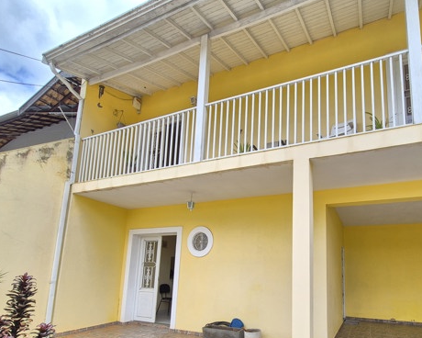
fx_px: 237
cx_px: 259
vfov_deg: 68.2
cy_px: 234
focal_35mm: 19
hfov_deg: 82.0
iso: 50
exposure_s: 1/491
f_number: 2.2
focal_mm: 2.2
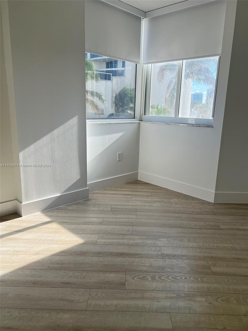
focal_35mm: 26
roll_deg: -4.1
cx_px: 124
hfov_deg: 53.1
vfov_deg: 67.3
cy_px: 166
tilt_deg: -15.1
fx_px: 248
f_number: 1.5
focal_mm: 5.7
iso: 50
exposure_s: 1/696
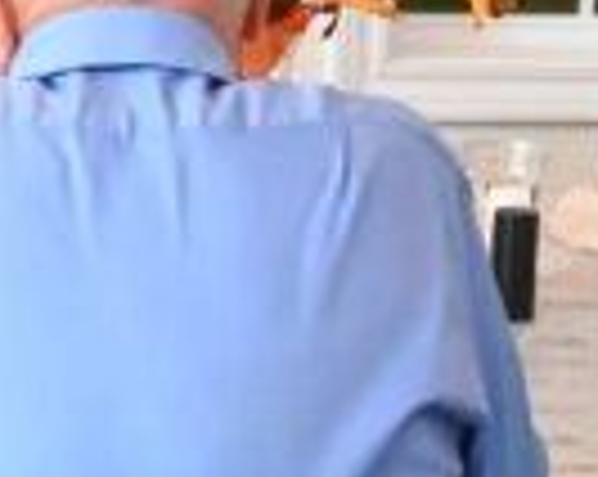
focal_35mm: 228
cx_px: 499
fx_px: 4023
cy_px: 290
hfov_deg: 8.5
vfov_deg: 6.8
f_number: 4
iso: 18000
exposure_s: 1/60
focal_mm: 31.5
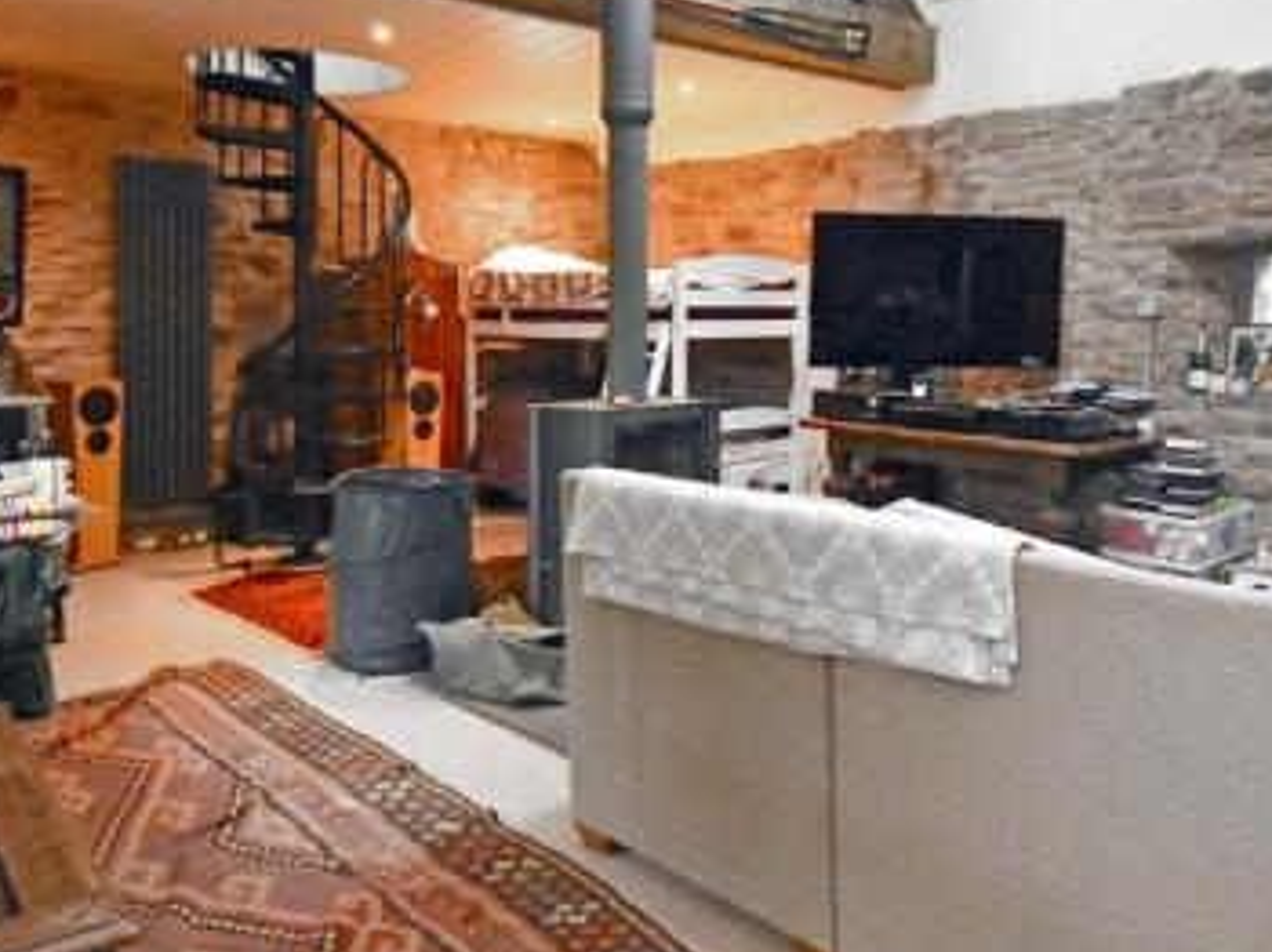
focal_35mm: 27
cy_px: 332
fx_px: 991
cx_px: 700
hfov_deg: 65.2
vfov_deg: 50.5
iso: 3600
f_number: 4.5
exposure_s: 1/60
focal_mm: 10
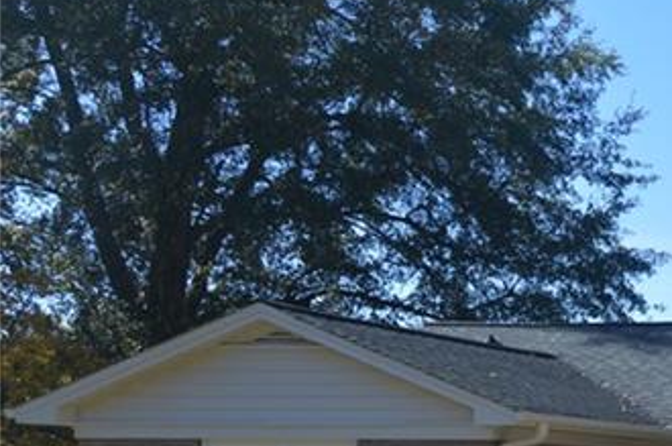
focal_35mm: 93
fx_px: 1733
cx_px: 1041
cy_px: 470
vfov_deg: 14.4
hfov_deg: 19.0
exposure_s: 1/250
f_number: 8
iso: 100
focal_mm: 20
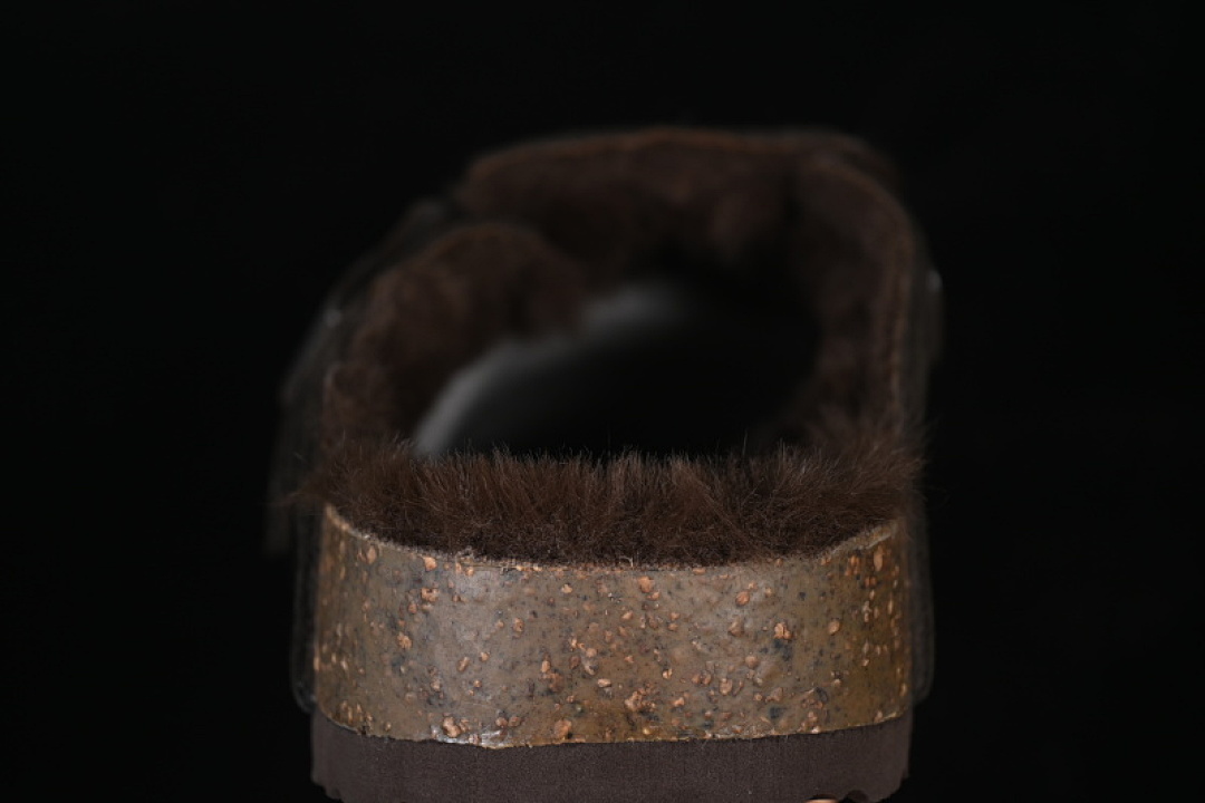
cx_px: 602
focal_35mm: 75
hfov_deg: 27.0
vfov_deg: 18.2
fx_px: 2510
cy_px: 402
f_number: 6.3
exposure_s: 1/50
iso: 160
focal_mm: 50
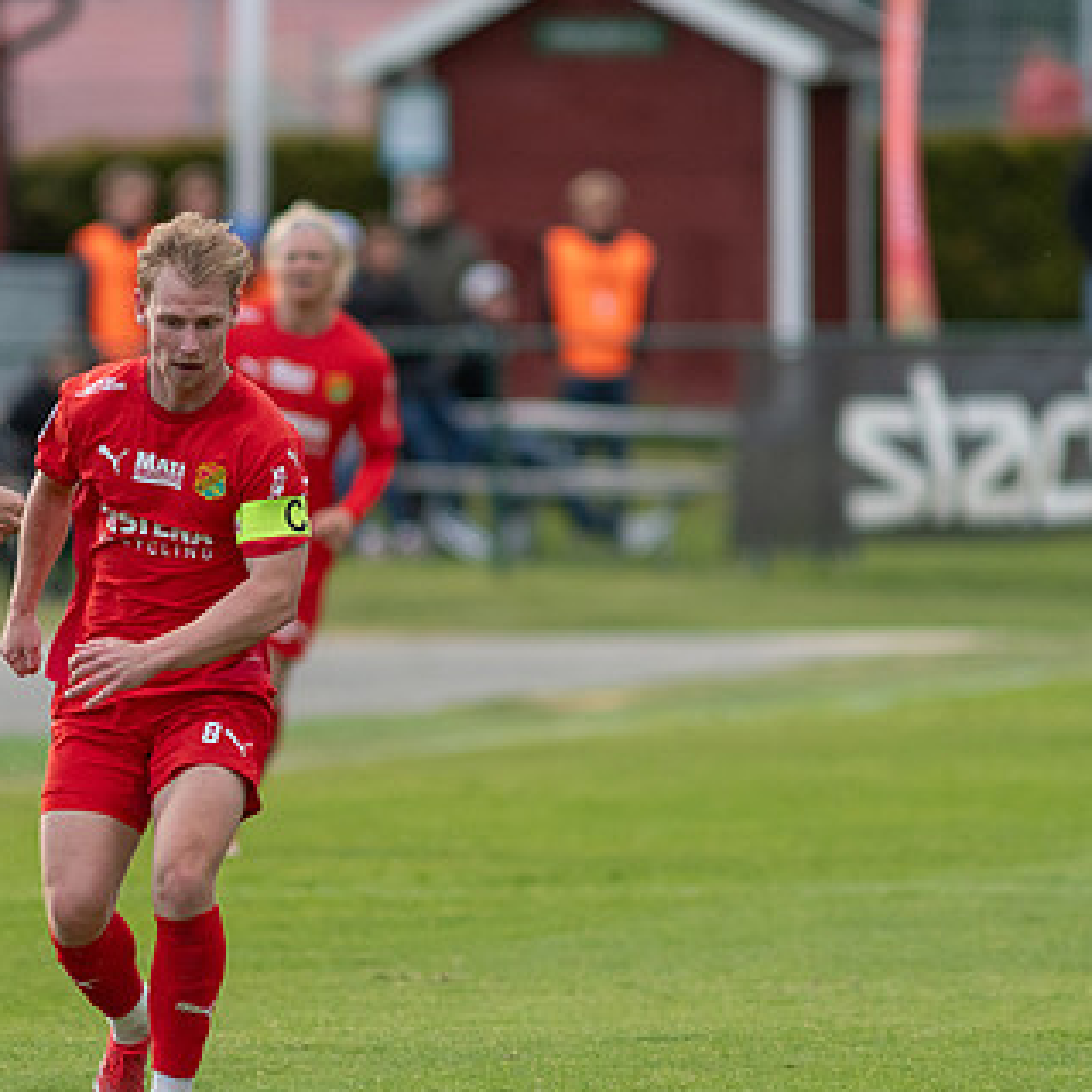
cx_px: 127
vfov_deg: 2.5
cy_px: 621
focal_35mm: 696
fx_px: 24840
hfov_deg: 2.5
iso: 800
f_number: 3.2
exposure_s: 1/1250
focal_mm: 300
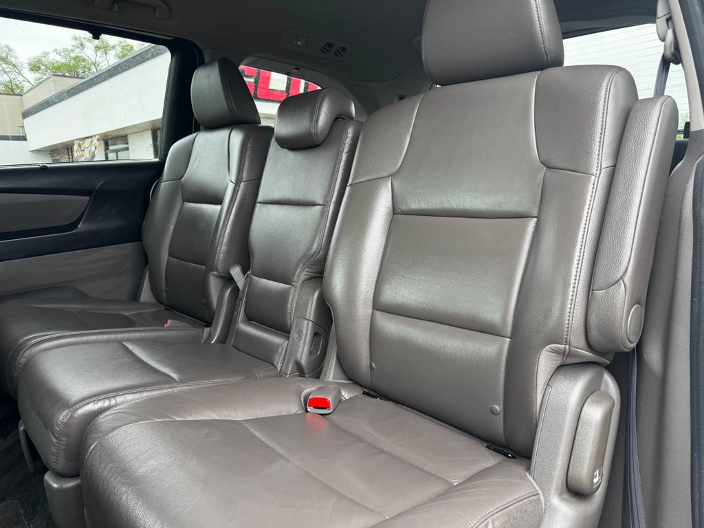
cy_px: 264
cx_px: 352
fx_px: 488
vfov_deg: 56.8
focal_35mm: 24
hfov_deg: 71.6
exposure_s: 1/175
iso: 64
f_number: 1.78
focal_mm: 6.76
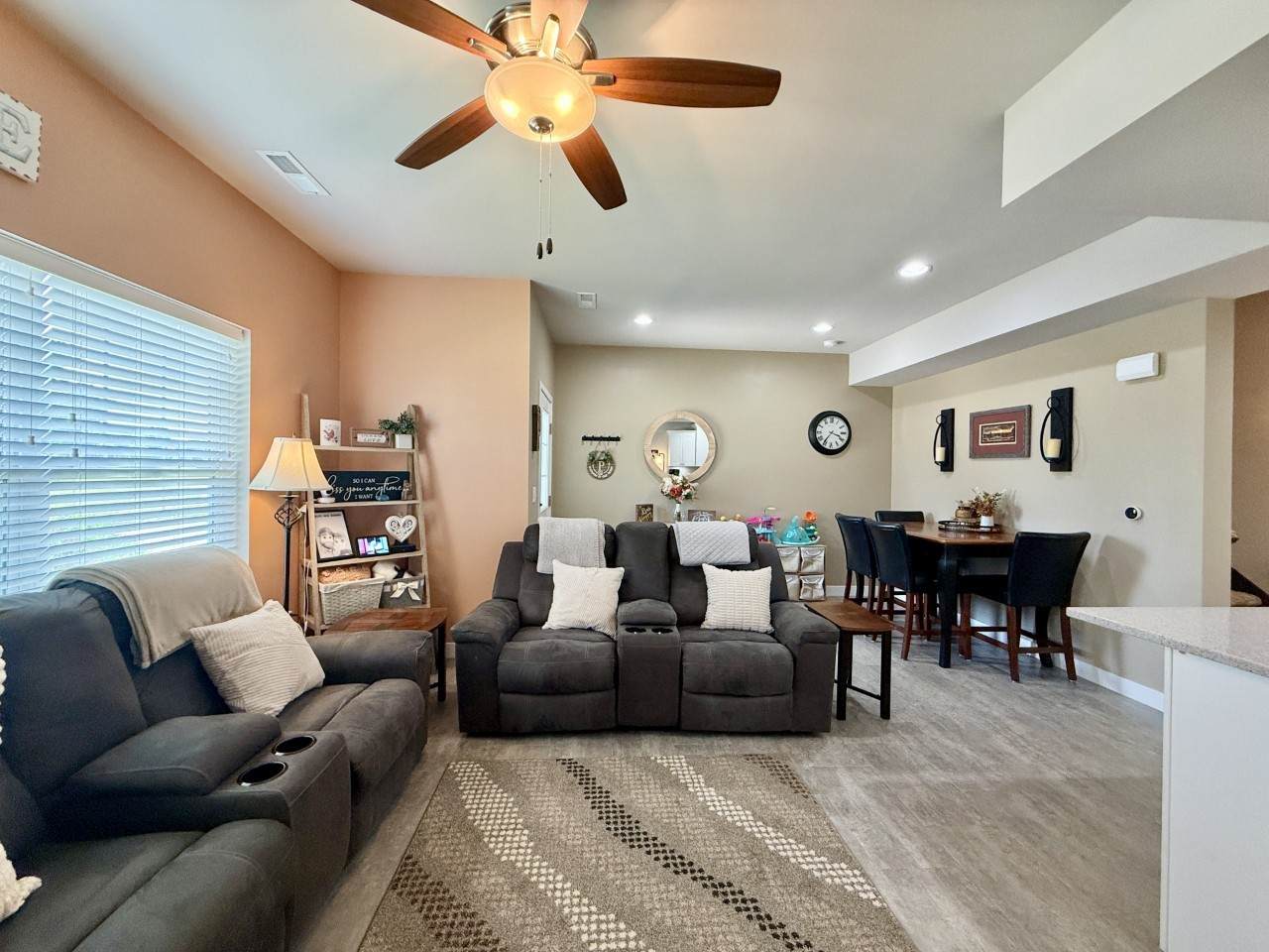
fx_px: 513
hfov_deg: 102.1
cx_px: 634
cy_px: 476
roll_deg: -0.7
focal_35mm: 14
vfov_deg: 85.7
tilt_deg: +0.1
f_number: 2.2
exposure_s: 1/120
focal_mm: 2.22
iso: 200
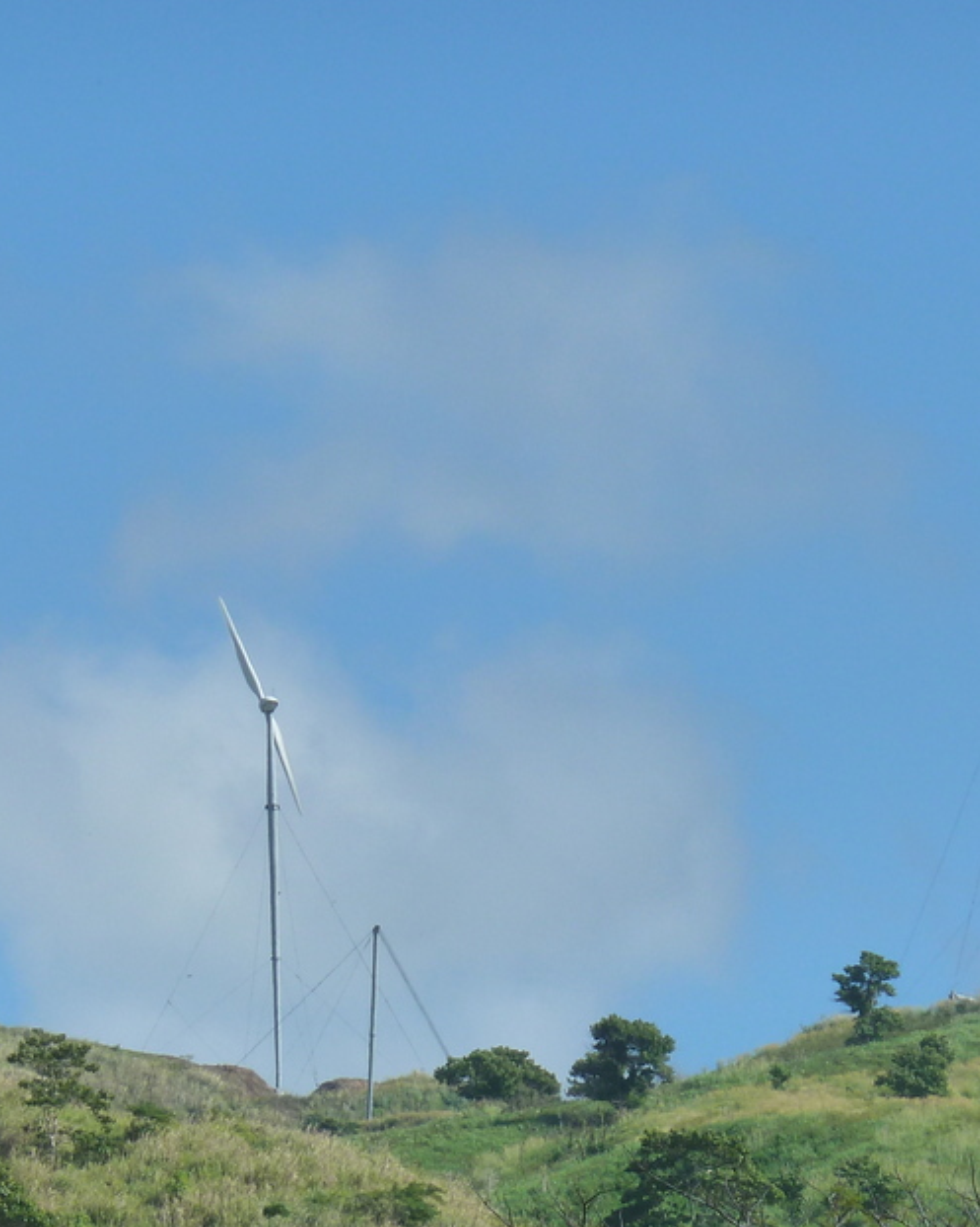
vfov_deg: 4.2
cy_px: 874
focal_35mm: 456
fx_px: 16545
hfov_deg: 3.4
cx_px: 594
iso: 125
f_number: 5.6
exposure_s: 1/400
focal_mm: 39.7
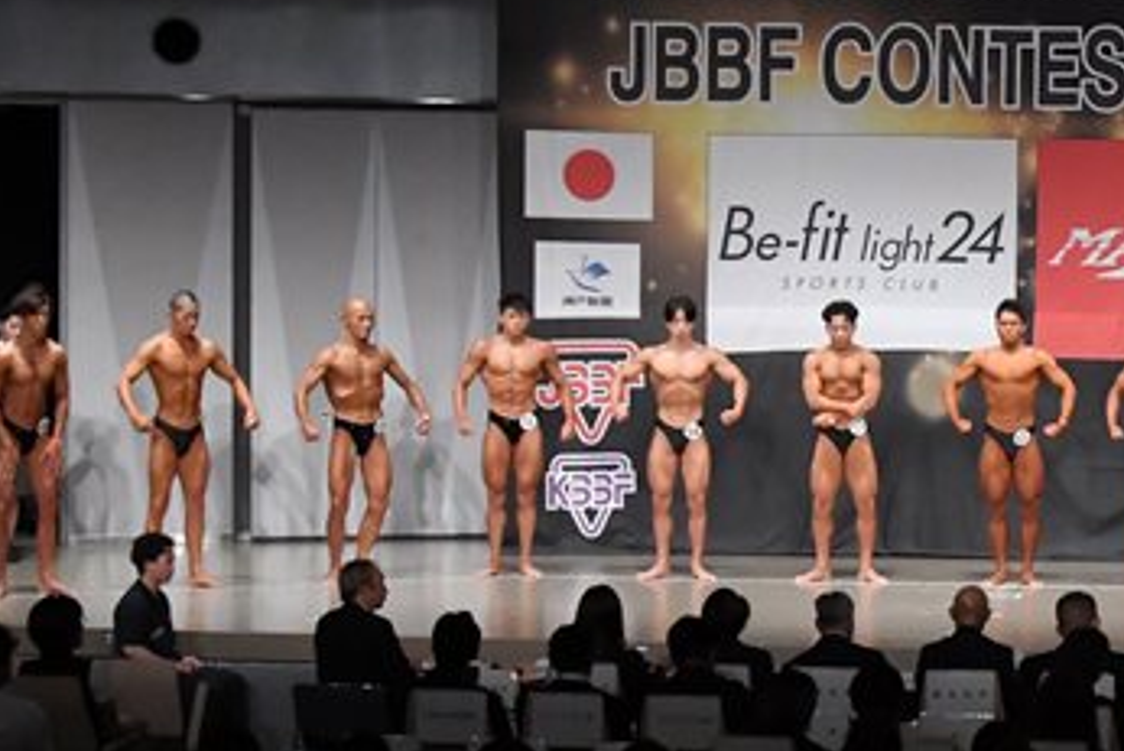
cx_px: 1067
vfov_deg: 14.6
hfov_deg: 21.1
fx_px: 2936
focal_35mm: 94
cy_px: 319
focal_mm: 28
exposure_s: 1/400
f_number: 5.6
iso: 6400
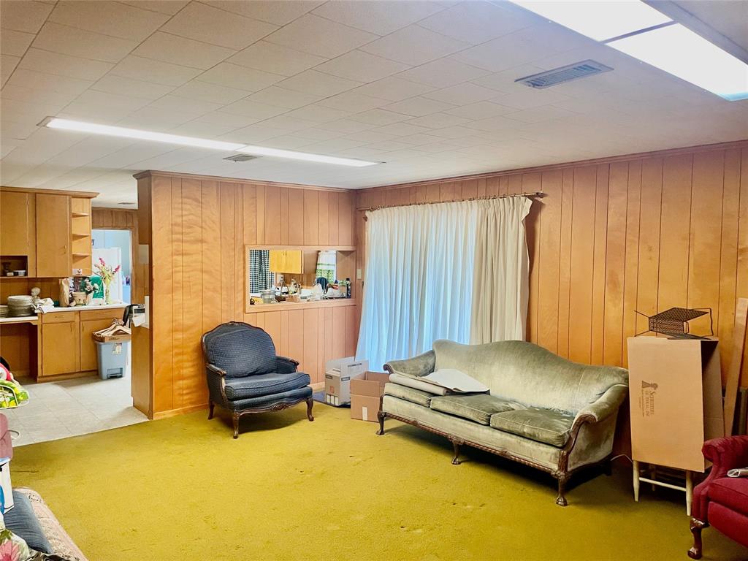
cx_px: 374
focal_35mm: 26
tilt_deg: -2.0
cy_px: 280
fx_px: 562
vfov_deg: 53.1
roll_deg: +0.2
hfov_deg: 67.3
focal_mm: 4.2
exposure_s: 1/60
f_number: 1.6
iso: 400
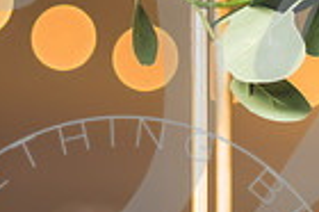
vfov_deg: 3.7
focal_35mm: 368
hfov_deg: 5.6
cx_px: 252
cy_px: 158
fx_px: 3257
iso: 200
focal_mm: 85
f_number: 1.8
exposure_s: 1/200
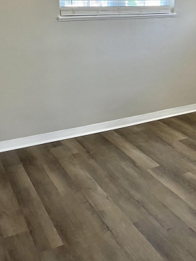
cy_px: 63
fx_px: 347
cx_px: 144
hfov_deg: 31.1
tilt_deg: -10.2
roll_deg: +1.4
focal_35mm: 46
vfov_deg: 40.0
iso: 200
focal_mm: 5.1
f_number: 1.6
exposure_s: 1/60
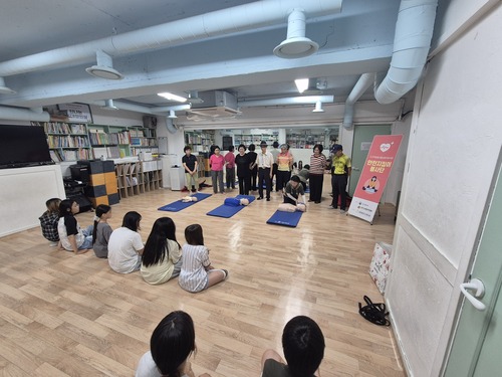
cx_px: 251
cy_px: 188
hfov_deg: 106.2
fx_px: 189
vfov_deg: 89.9
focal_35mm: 13
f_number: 2.2
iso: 200
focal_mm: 2.2
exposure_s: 1/60
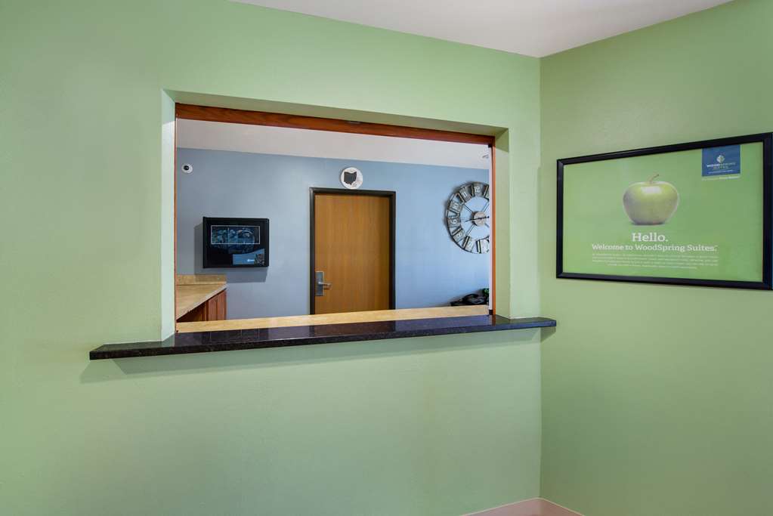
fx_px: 322
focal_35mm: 15
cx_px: 386
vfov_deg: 77.4
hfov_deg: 100.4
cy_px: 258
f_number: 8
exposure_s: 1/2
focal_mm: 15
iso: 400
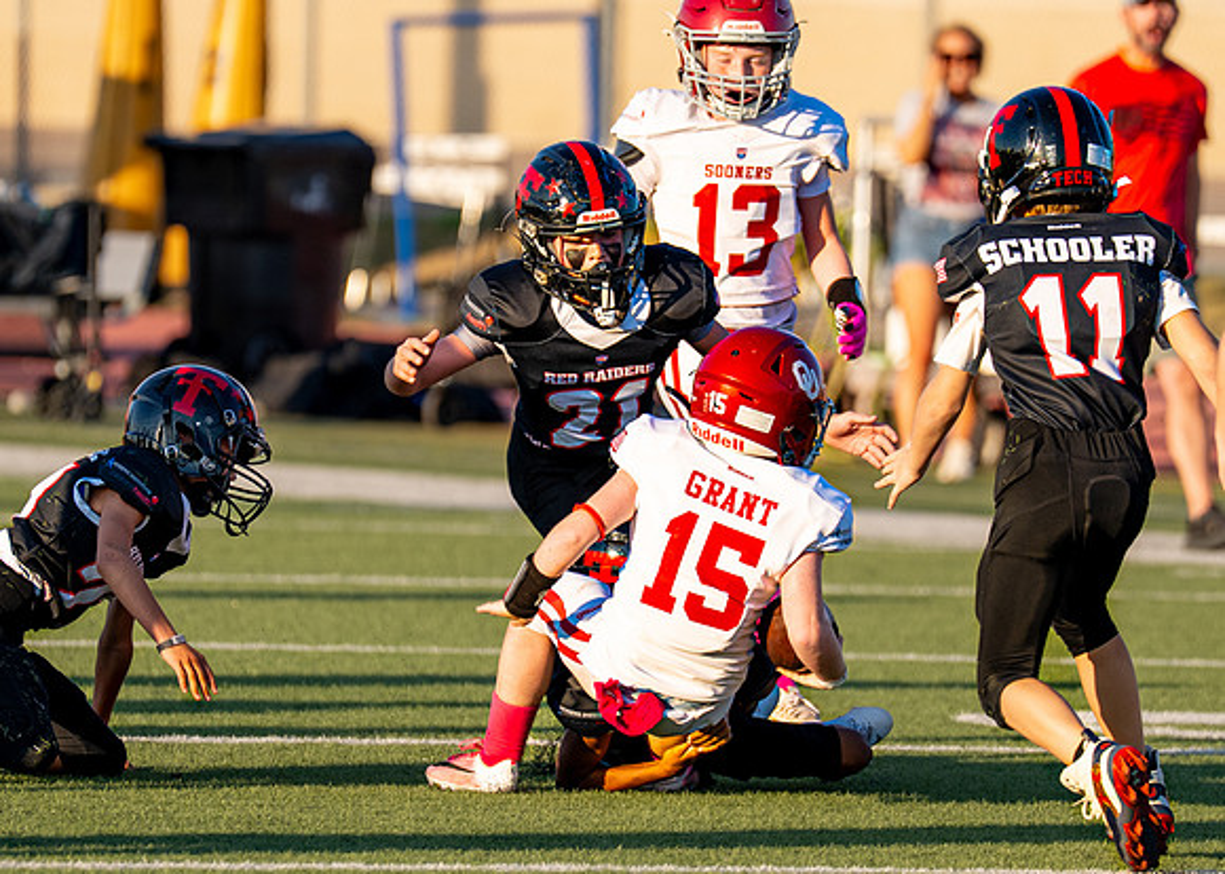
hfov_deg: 4.1
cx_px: 696
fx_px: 16973
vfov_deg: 3.0
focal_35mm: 488
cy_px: 471
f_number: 2.8
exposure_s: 1/1250
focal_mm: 200
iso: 100
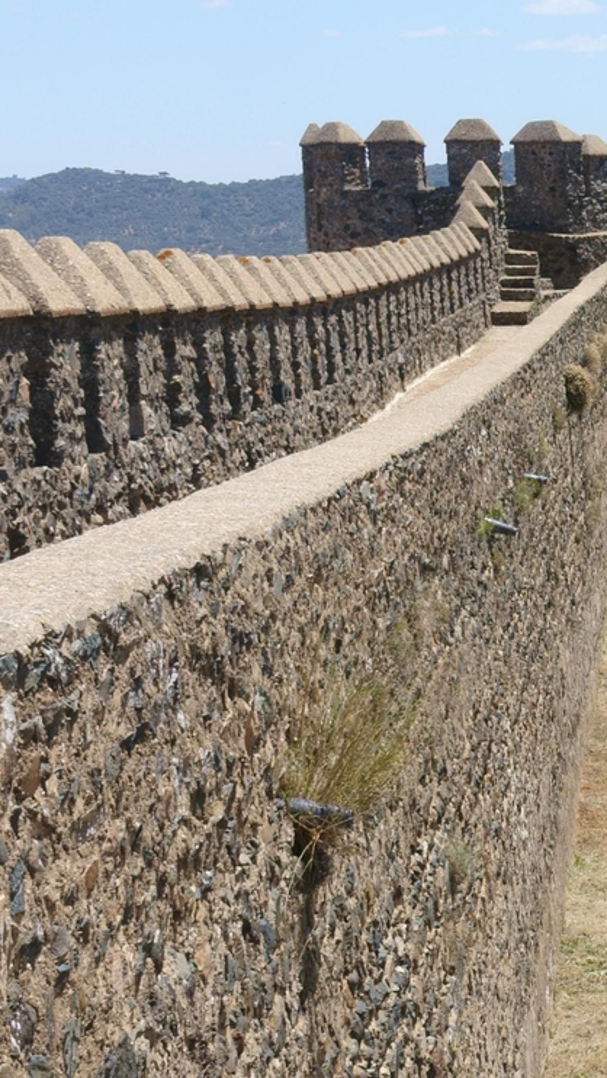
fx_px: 3147
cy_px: 771
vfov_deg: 19.4
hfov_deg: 9.9
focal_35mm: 110
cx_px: 1358
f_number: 5.6
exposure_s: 1/640
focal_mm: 14.3
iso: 125
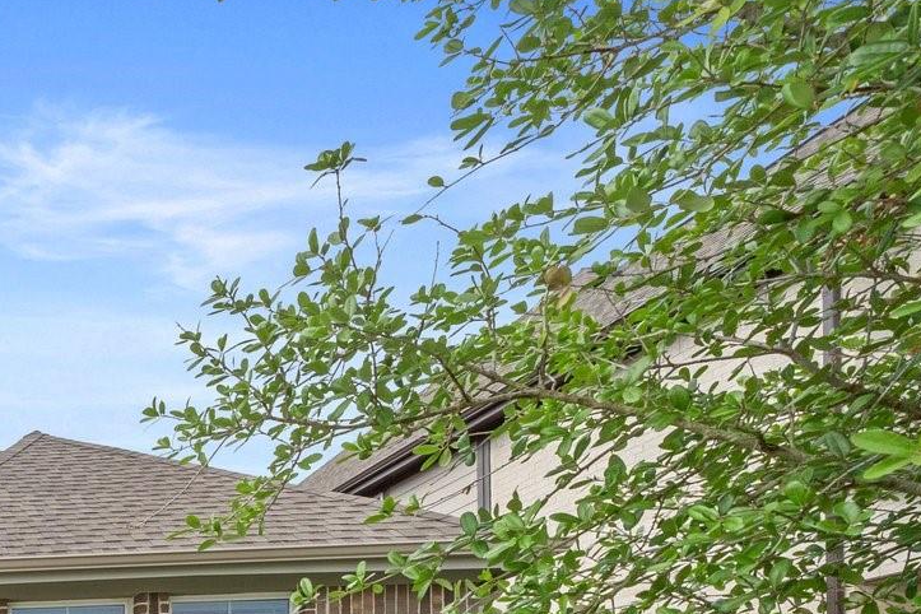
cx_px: -357
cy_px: 733
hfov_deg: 33.5
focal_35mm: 34
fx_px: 870
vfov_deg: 32.3
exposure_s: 1/200
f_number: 10
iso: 320
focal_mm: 12
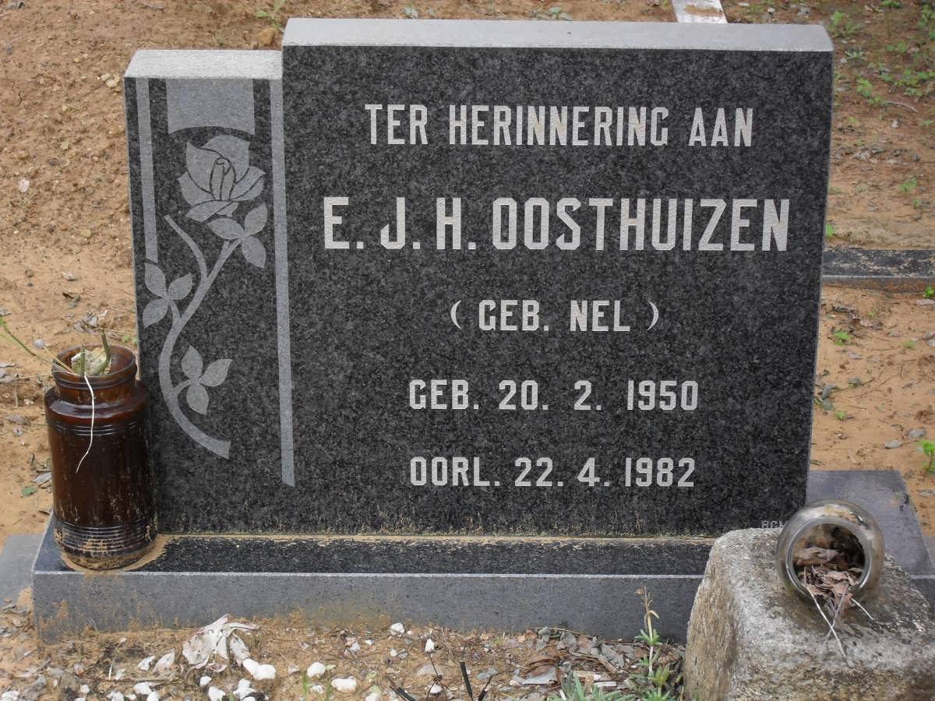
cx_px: 468
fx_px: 2404
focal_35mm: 89
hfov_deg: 22.0
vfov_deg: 16.6
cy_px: 350
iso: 100
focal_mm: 15.7
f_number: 5.5
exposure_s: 1/60
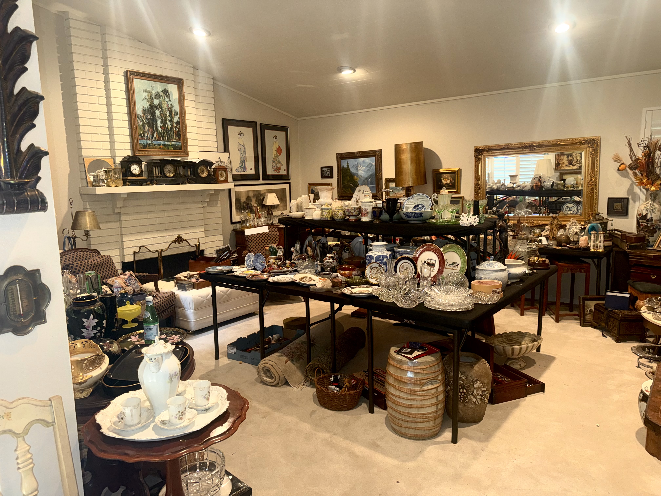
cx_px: 330
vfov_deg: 56.8
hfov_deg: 71.6
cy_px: 248
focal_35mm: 24
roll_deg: +1.1
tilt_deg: -8.8
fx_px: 458
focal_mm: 6.76
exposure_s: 1/15
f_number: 1.78
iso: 80
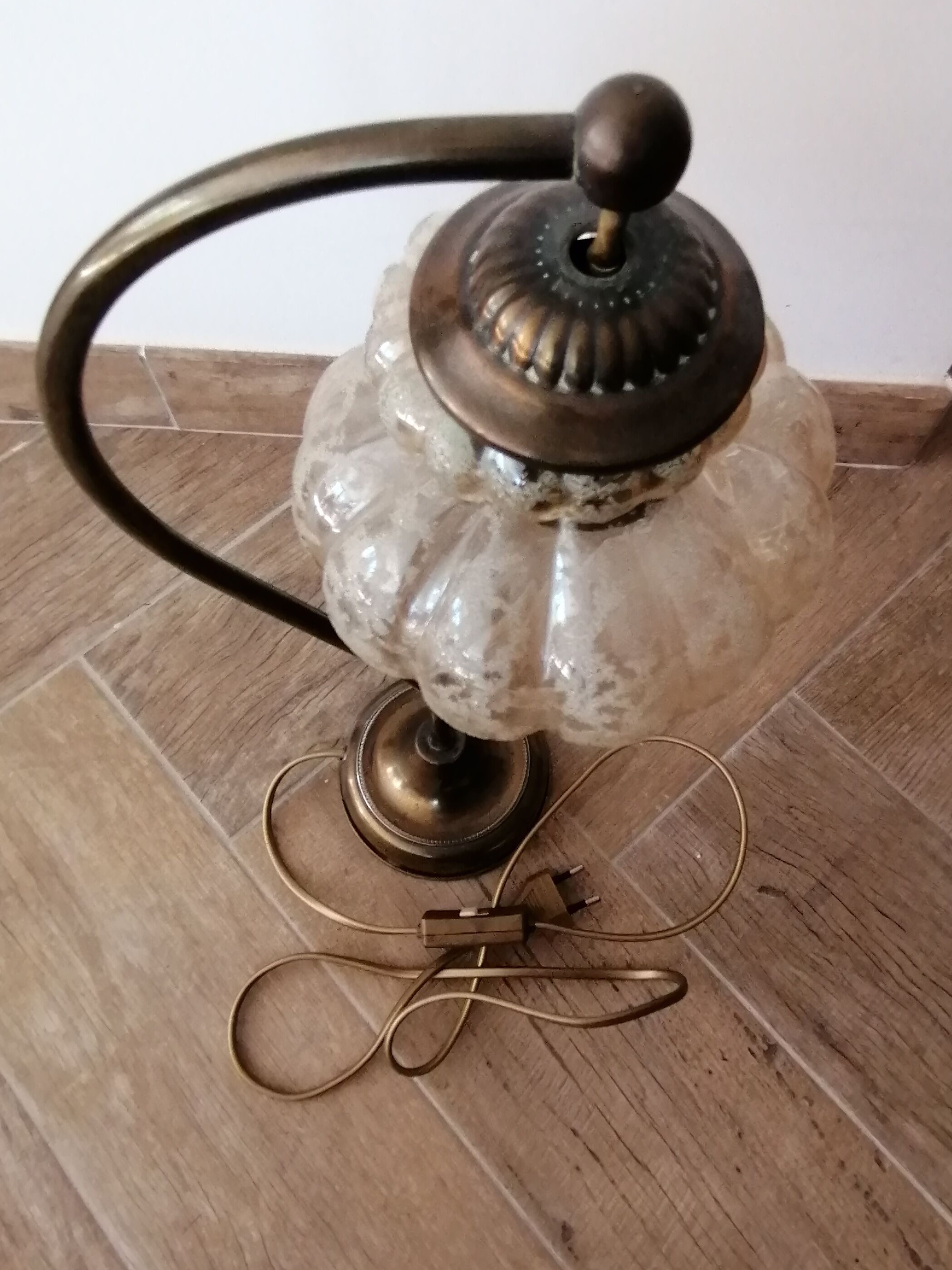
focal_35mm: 28
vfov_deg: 63.4
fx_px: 1027
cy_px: 616
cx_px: 497
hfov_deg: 49.7
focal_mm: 2.7
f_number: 2.4
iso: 160
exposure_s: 1/50
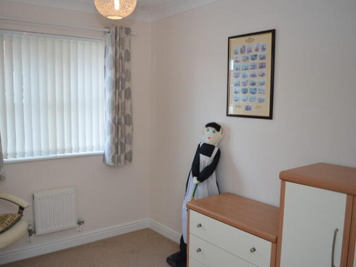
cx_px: 152
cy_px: 134
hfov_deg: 59.7
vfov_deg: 46.8
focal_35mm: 30
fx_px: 308
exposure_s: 1/50
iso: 100
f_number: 3.5
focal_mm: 18
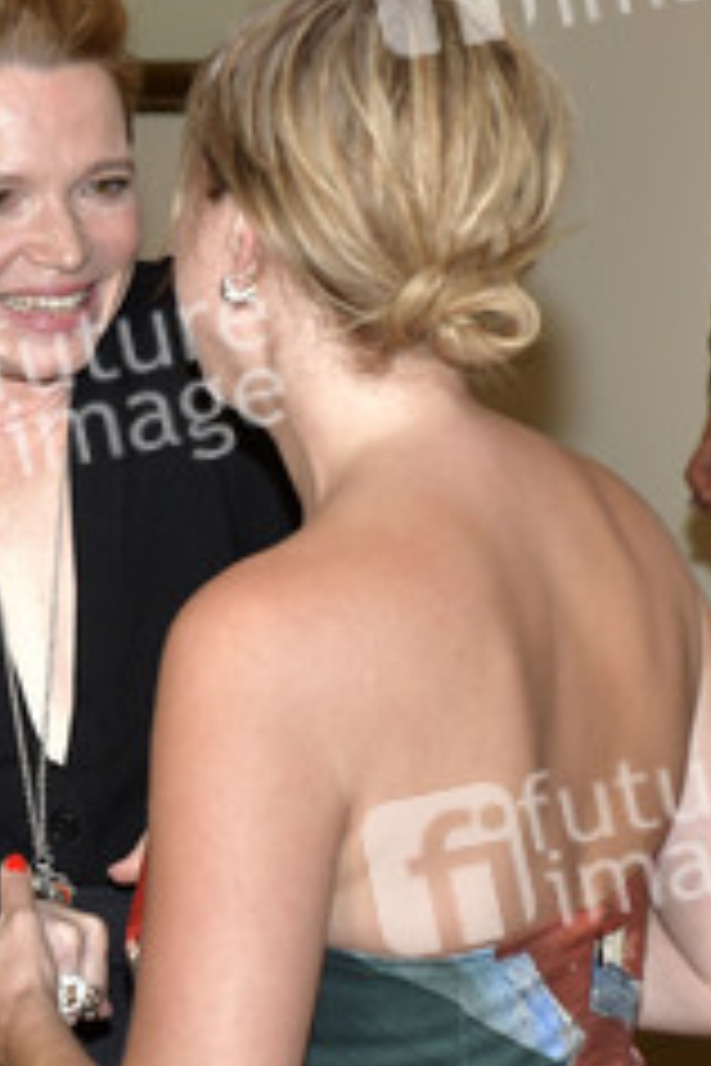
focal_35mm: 118
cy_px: 625
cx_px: 184
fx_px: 3495
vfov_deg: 17.3
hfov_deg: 11.6
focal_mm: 70
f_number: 6.3
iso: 1250
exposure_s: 1/200
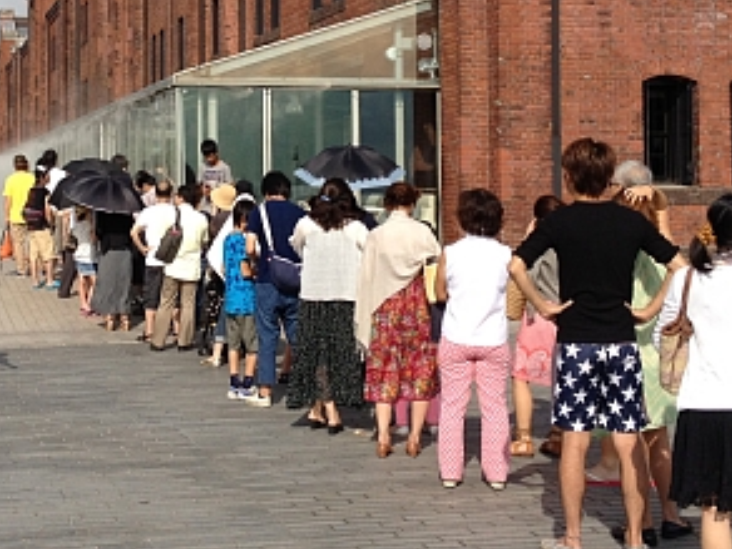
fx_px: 1523
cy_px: 133
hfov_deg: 26.9
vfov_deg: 20.3
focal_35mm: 72
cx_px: 236
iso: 64
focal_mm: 4.28
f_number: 2.4
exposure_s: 1/2513
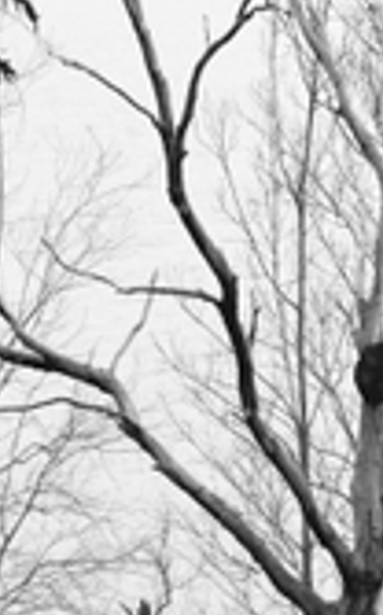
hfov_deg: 4.9
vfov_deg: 7.8
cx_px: 453
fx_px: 4504
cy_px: 339
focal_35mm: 269
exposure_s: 1/8000
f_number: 6.3
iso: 8000
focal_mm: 70
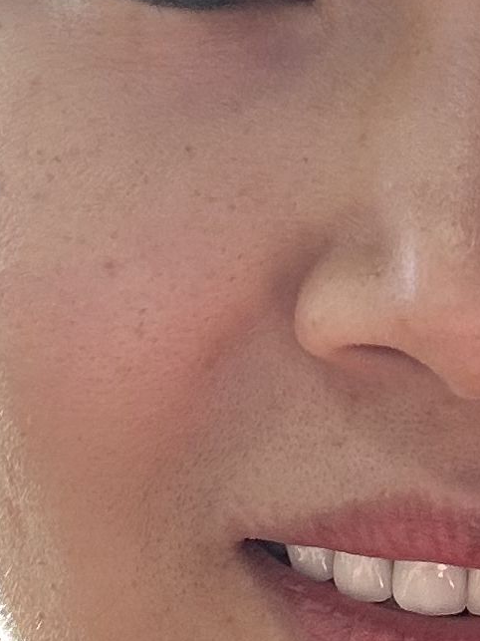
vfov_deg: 13.7
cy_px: 301
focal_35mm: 144
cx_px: 529
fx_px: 2663
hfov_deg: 10.2
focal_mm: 2.69
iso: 50
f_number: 1.9
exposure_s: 1/60
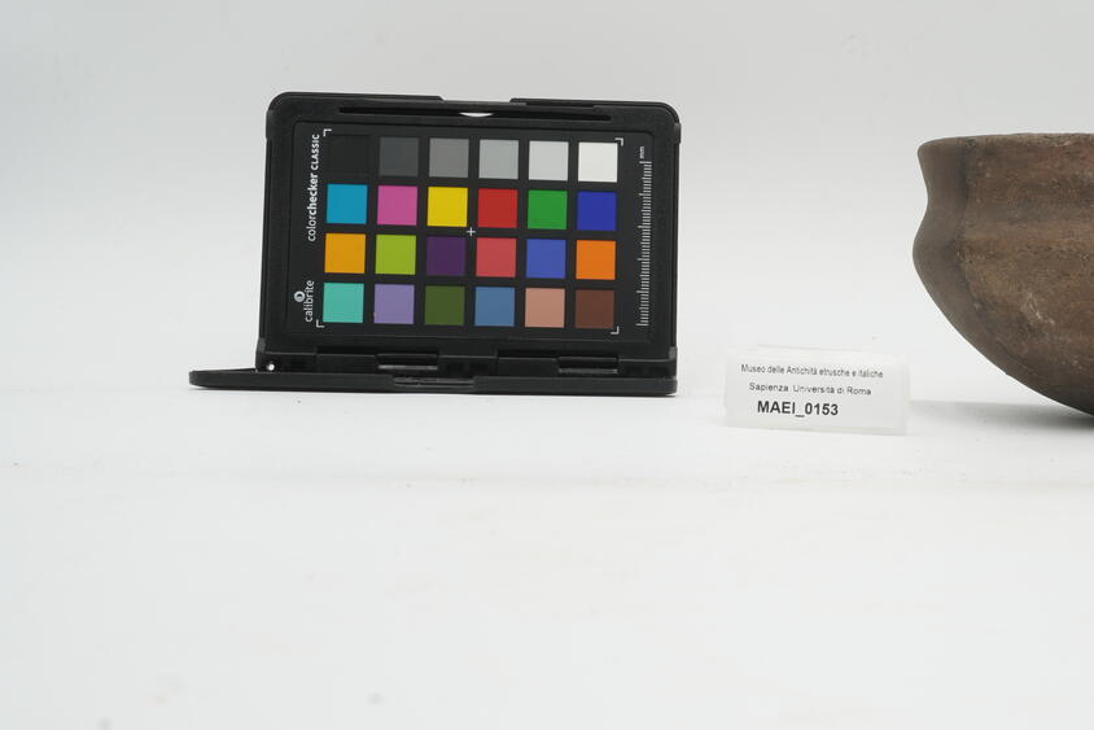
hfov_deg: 33.9
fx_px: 1756
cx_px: 813
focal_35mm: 58
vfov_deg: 23.5
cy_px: 356
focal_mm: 25
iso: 100
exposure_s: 1/10
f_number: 16
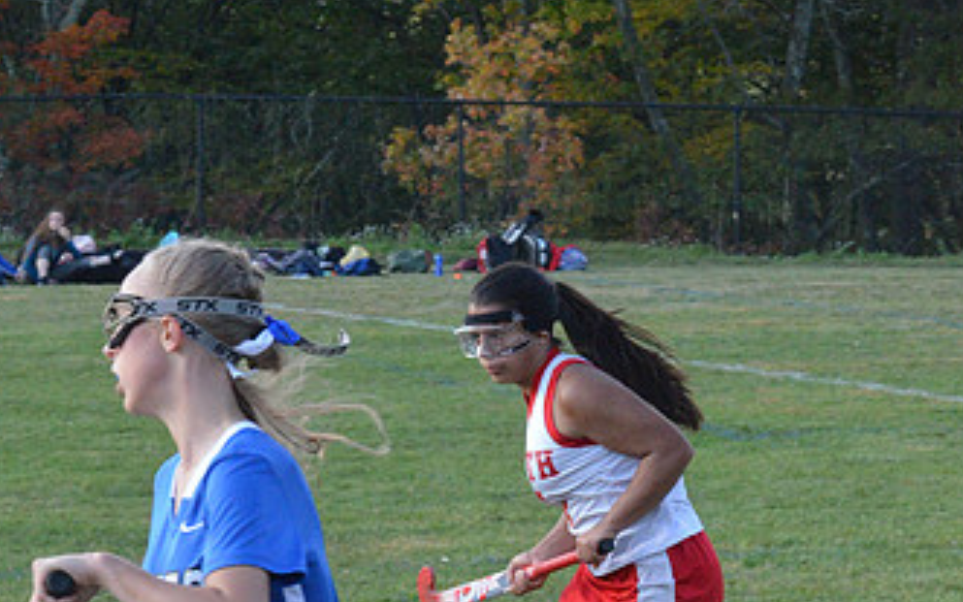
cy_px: 806
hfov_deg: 9.8
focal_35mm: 214
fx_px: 5617
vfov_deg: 6.1
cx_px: 422
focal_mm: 80
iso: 4000
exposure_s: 1/500
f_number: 18
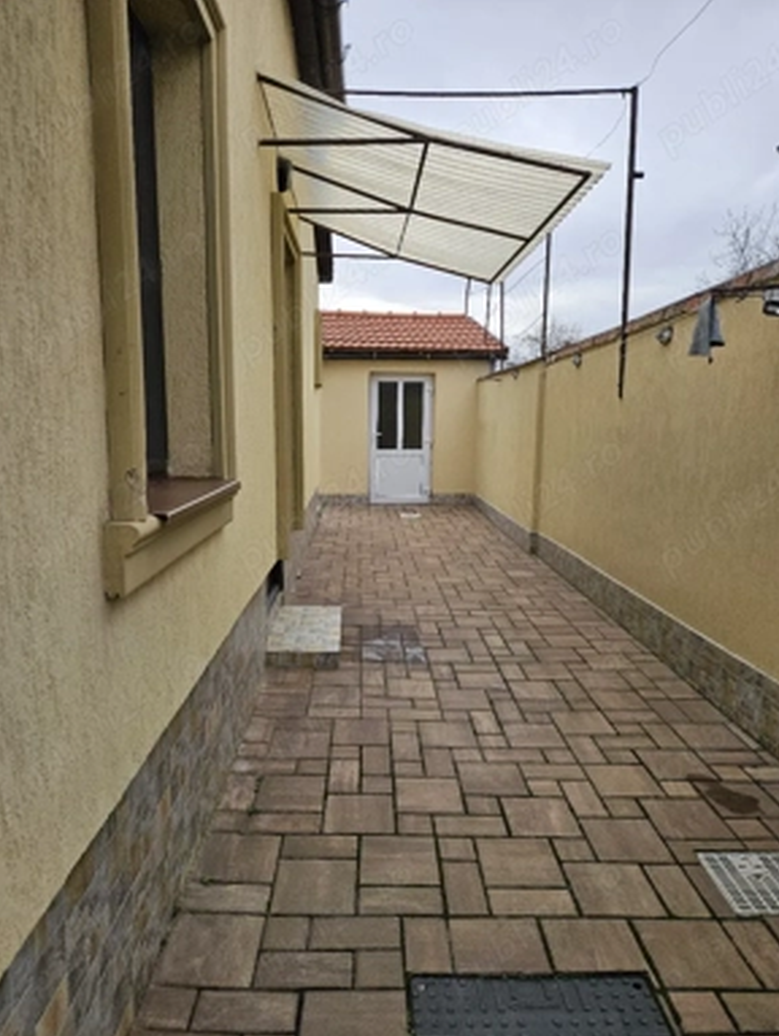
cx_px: 379
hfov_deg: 56.9
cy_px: 538
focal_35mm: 24
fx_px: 719
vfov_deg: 71.5
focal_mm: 5.4
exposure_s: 1/2000
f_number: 1.8
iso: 64
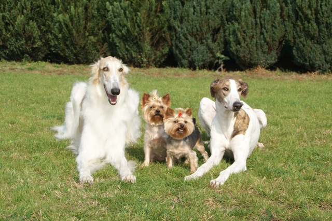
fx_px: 553
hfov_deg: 33.4
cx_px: 166
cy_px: 110
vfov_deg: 22.6
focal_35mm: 60
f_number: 8
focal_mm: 40
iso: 100
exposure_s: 1/200
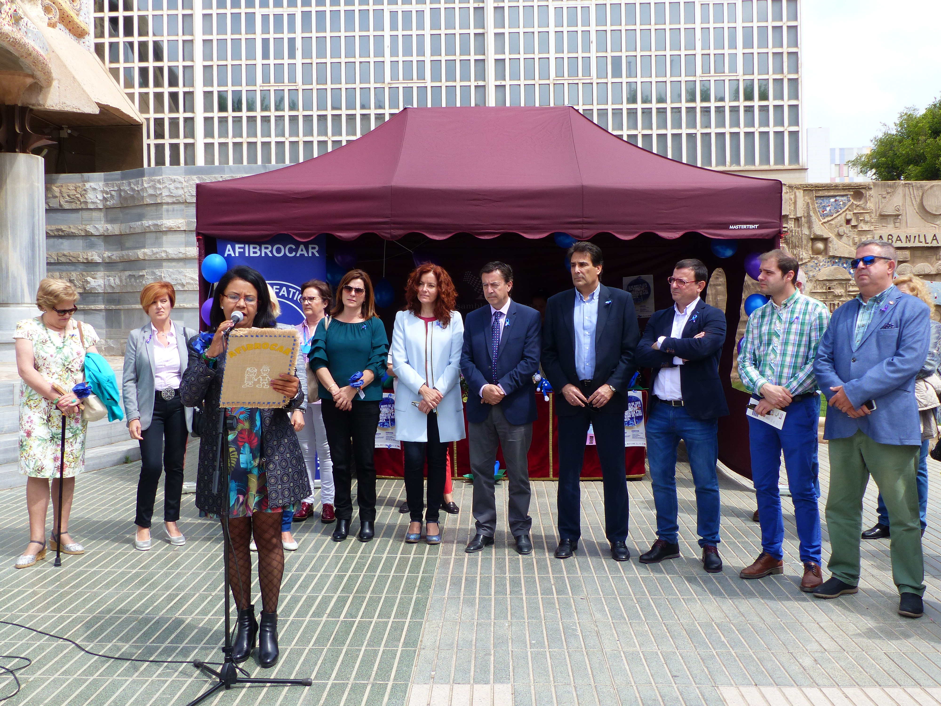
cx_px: 470
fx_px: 1006
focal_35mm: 37
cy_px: 353
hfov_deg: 50.1
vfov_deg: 38.7
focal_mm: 6.6
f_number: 4
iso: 100
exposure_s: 1/640
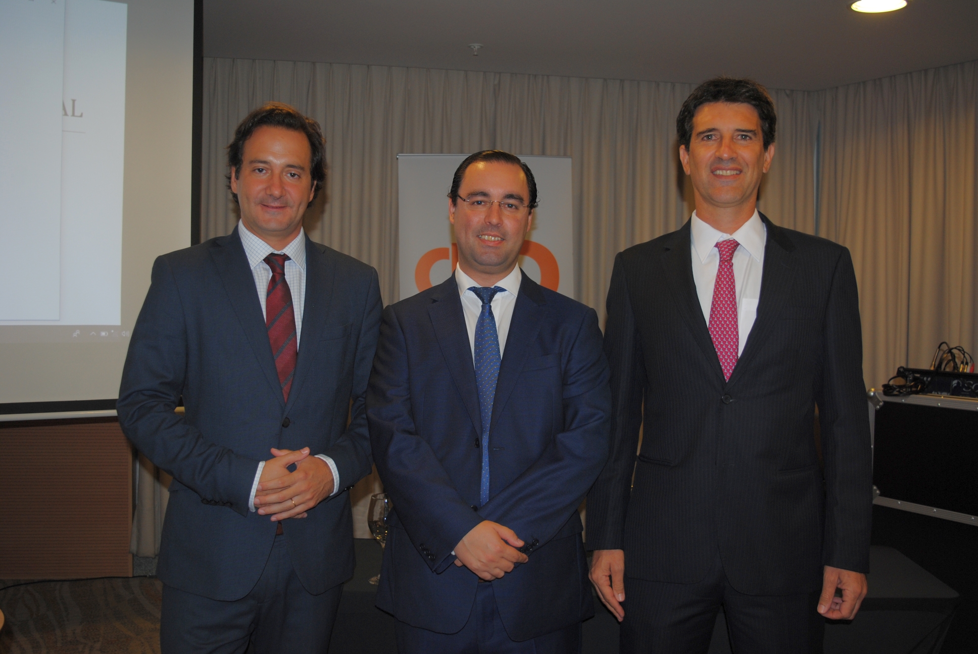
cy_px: 327
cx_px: 489
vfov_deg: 37.0
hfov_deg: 53.1
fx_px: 979
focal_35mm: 36
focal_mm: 24
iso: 200
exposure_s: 1/60
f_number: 4
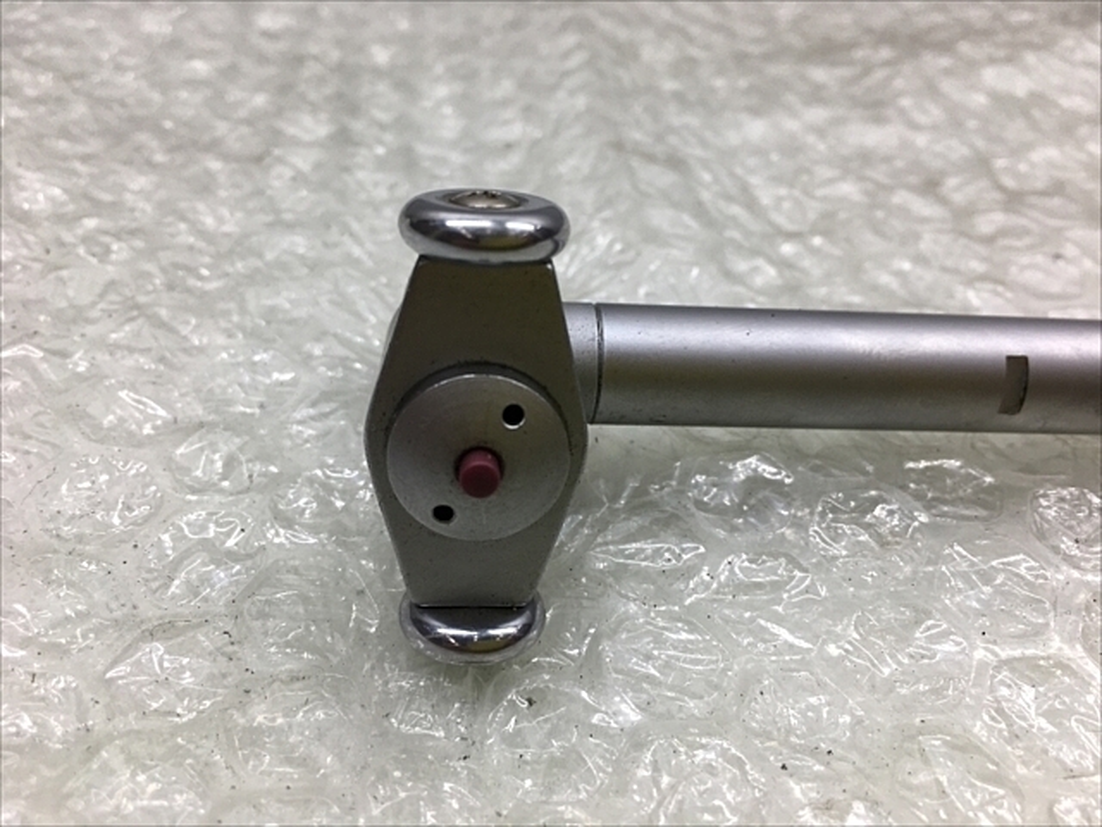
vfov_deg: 48.2
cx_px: 551
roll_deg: -5.1
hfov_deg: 61.7
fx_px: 923
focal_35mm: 29
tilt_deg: -38.8
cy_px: 414
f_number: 2.2
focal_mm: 4.15
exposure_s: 1/120
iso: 32
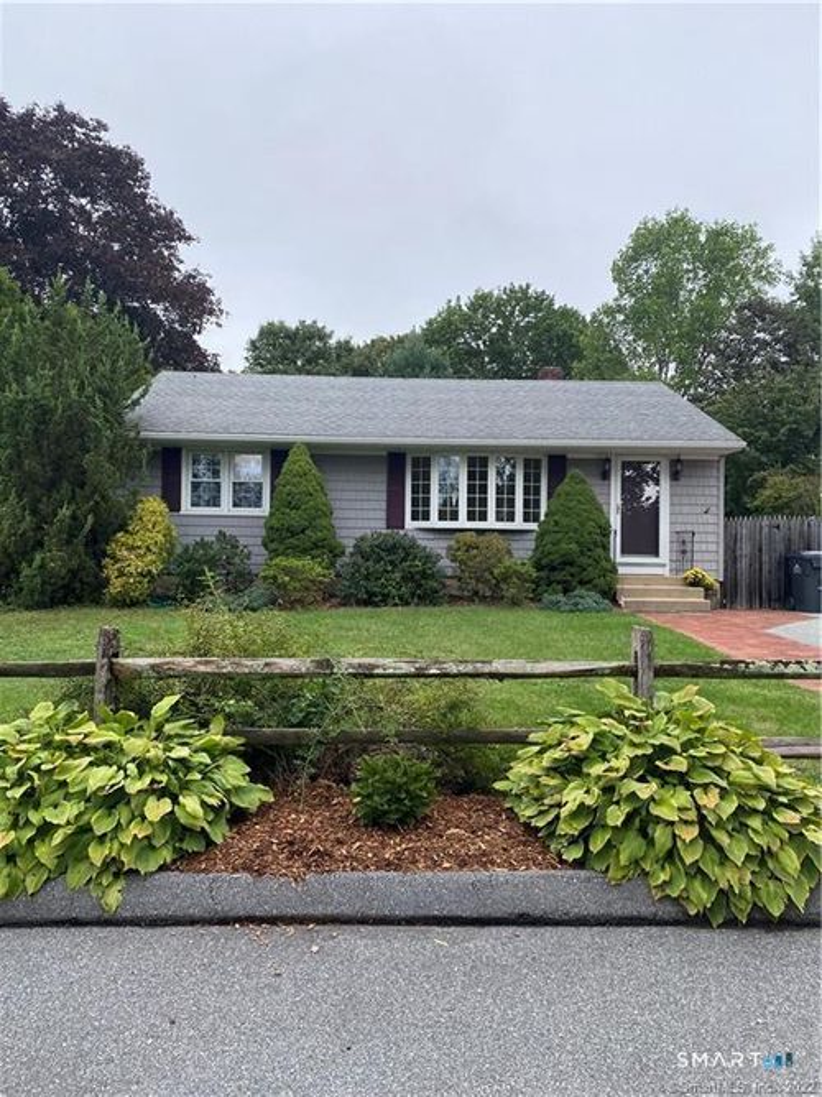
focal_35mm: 26
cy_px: 548
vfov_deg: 67.3
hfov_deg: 53.0
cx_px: 411
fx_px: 823
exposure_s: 1/510
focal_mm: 4.25
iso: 32
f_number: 1.8
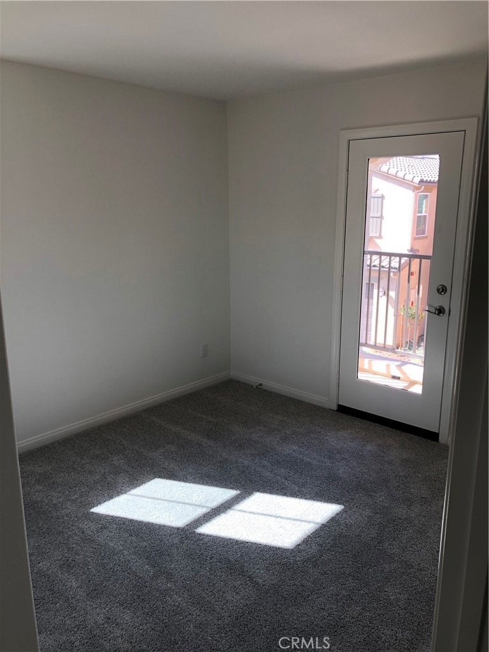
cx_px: 244
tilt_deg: -13.8
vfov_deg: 63.4
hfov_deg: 49.7
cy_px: 326
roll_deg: +0.0
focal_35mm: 28
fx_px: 527
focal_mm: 3.99
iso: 32
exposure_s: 1/120
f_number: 1.8
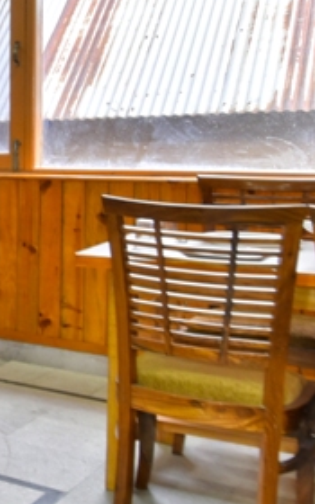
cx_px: -447
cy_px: 145
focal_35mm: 63
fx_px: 865
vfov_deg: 32.0
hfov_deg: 14.0
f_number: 9
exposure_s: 1/13
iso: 640
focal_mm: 16
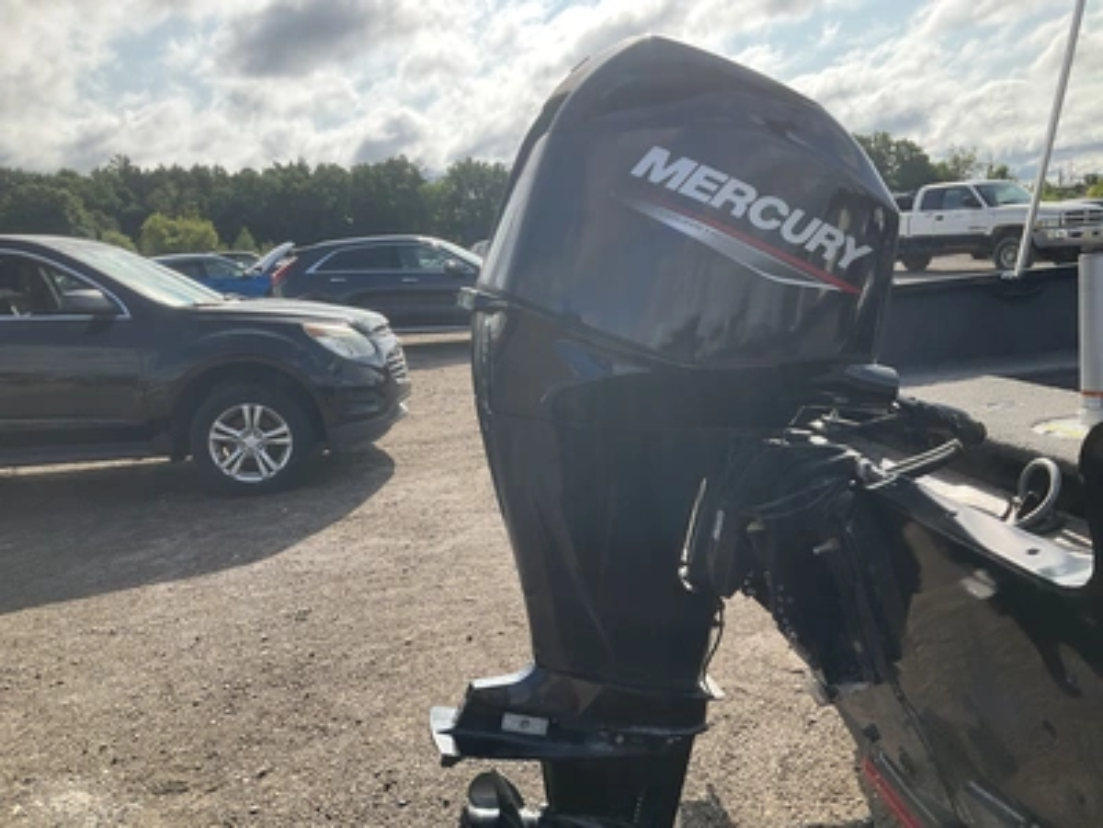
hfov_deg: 61.7
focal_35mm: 29
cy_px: 414
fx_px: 924
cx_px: 552
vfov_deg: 48.2
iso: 25
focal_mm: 3
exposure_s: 1/1076
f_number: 1.8
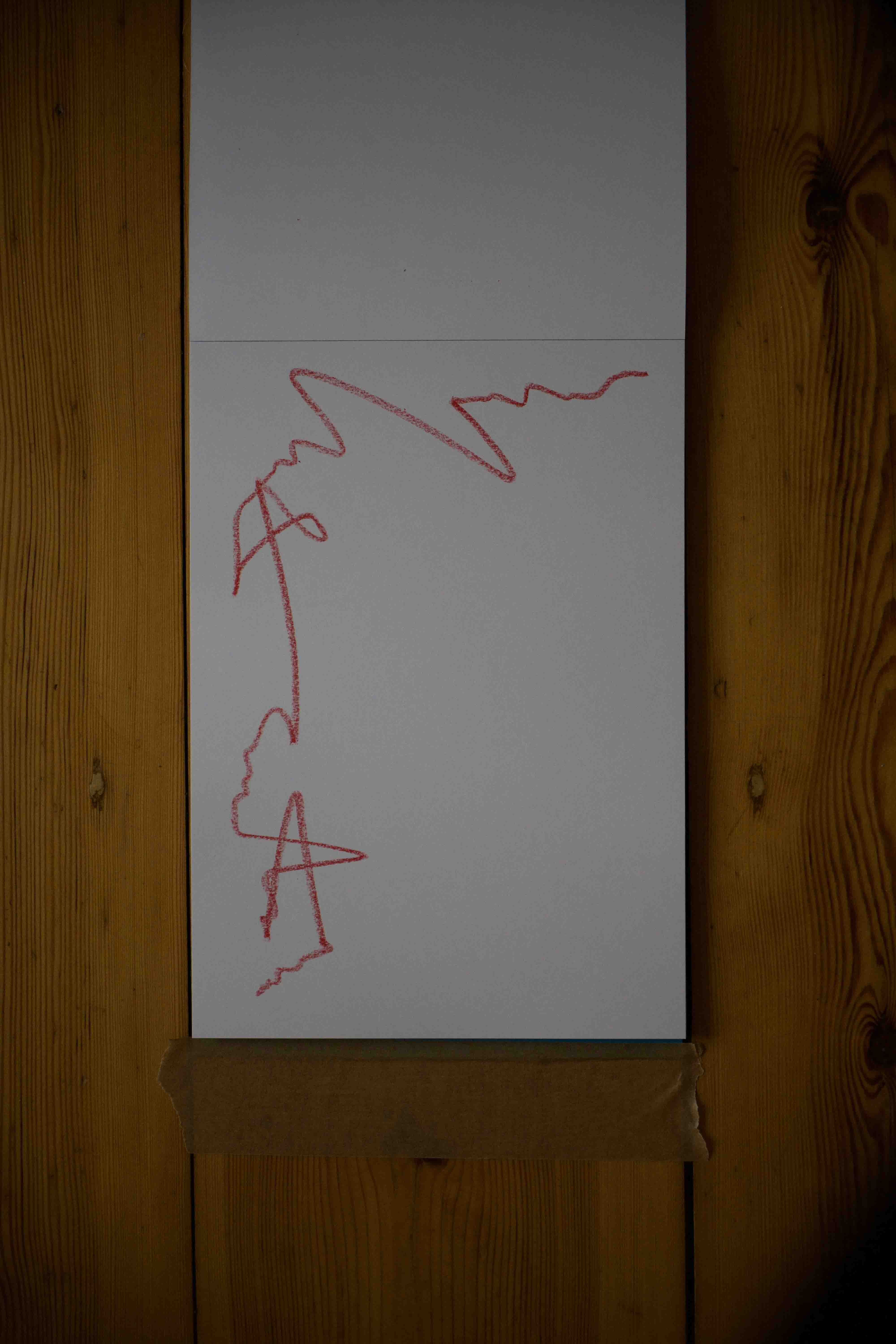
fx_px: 2613
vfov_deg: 28.8
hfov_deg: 19.5
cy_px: 672
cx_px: 448
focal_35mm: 70
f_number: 4
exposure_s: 1/200
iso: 800
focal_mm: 70
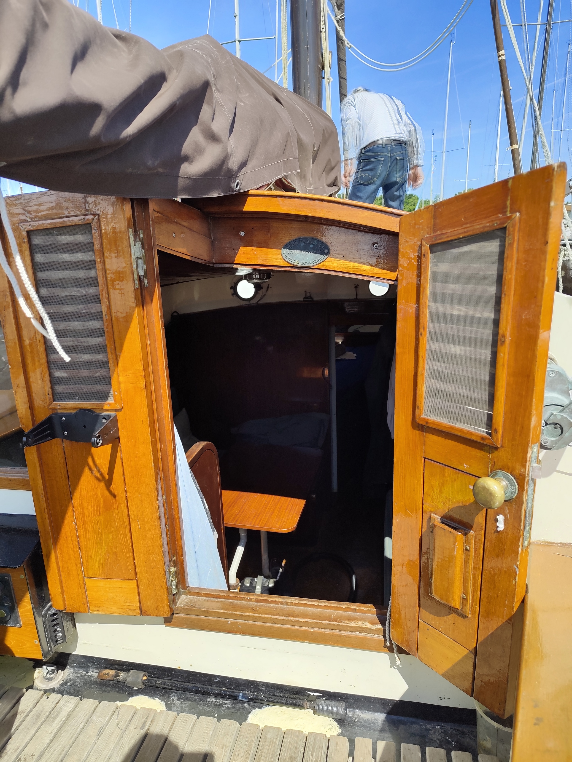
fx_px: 507
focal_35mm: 23
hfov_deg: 58.9
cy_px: 381
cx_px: 286
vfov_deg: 73.9
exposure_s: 1/630
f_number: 1.65
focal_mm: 6.19
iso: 50
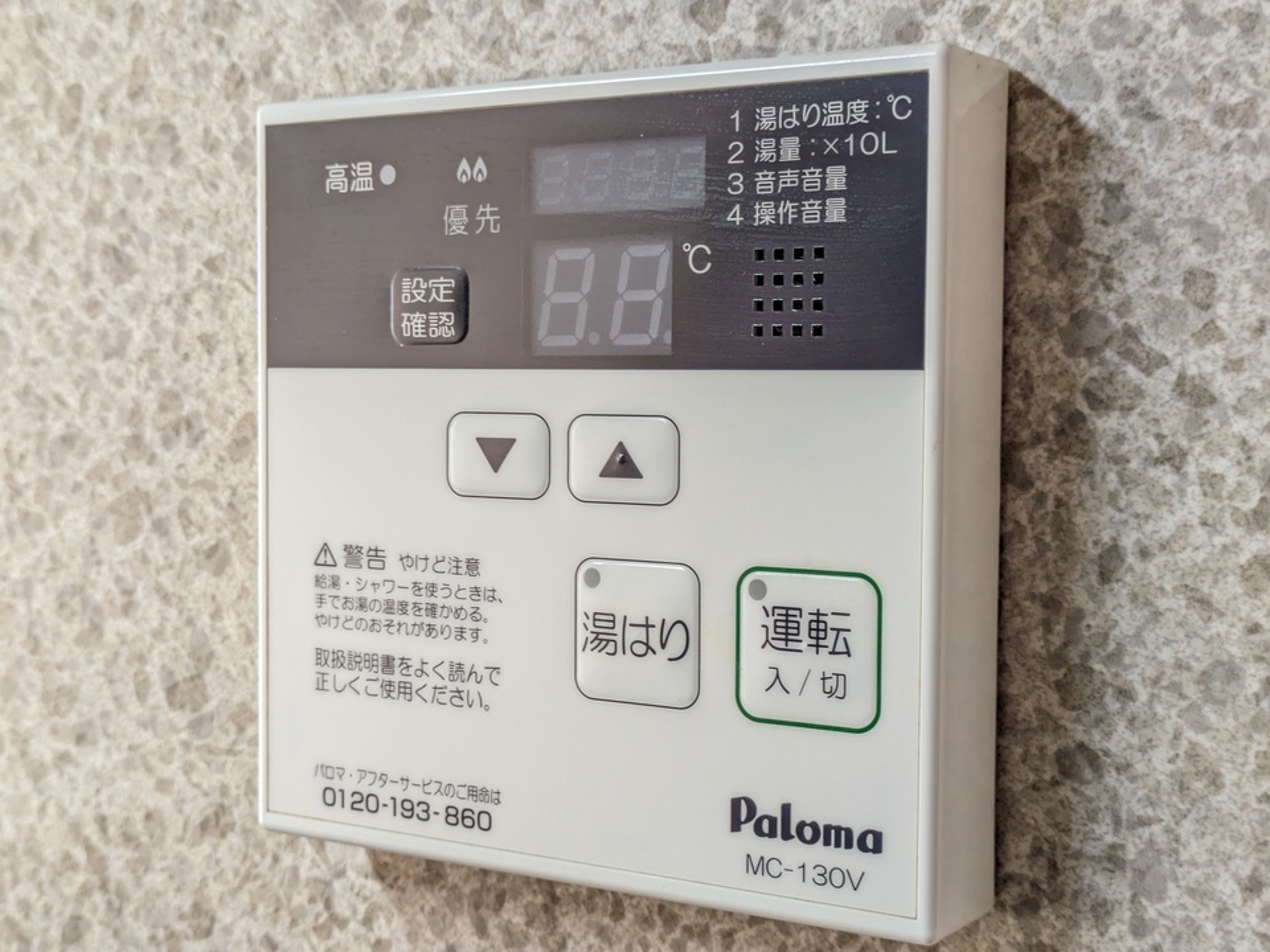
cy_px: 476
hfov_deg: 37.5
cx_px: 635
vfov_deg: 28.6
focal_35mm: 51
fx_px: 1871
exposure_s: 1/60
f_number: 1.89
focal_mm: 5.43
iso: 59
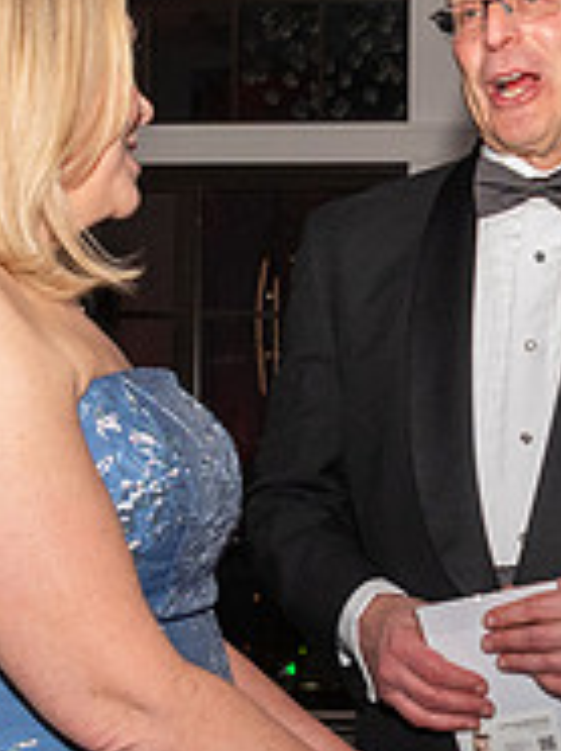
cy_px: 499
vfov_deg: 24.0
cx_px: 391
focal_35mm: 81
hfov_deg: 18.1
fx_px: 1754
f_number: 7.1
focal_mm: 18
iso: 2000
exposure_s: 1/100
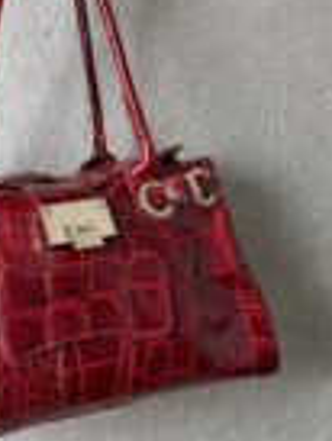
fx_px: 792
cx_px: 95
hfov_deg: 23.5
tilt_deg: +2.2
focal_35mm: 62
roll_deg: -1.1
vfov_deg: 30.4
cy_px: 85
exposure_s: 1/60
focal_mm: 6.76
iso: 320
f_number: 1.78
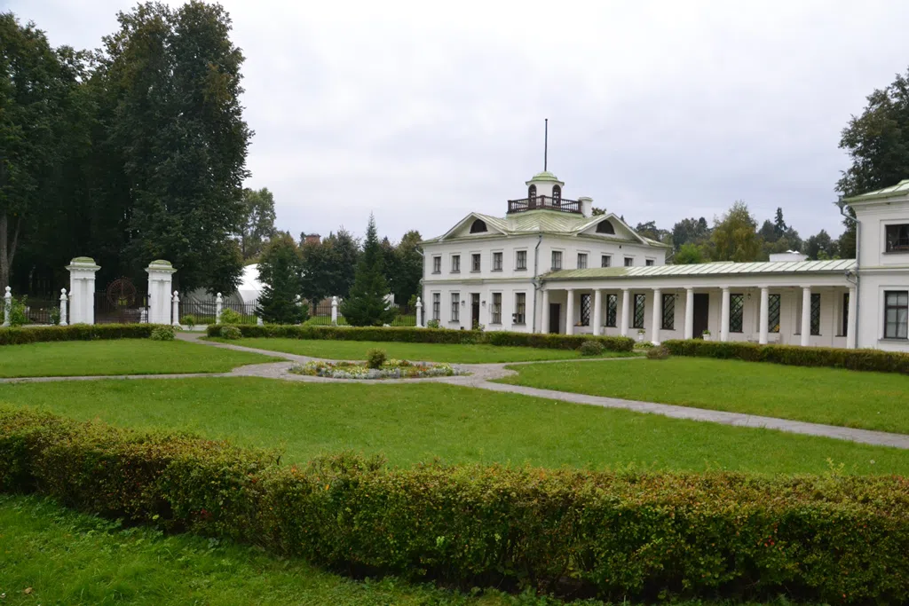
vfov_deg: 47.9
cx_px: 454
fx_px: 682
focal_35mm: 27
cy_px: 303
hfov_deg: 67.4
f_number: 9
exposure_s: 1/320
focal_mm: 18
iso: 1600
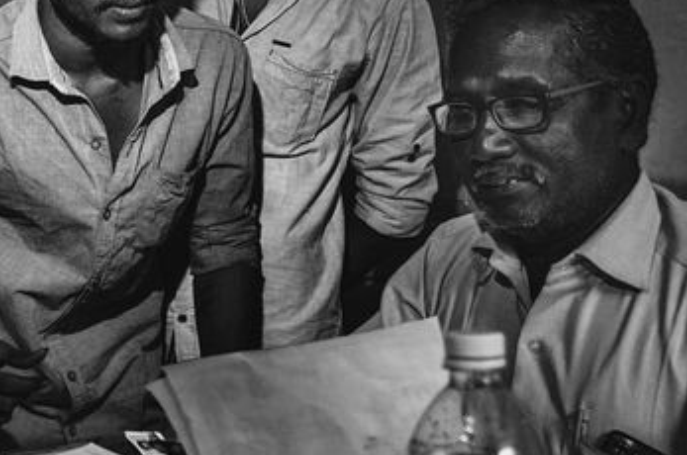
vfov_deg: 16.3
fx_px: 1581
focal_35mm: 83
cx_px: -51
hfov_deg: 23.2
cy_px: 147
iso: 250
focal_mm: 24
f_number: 4.5
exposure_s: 1/50
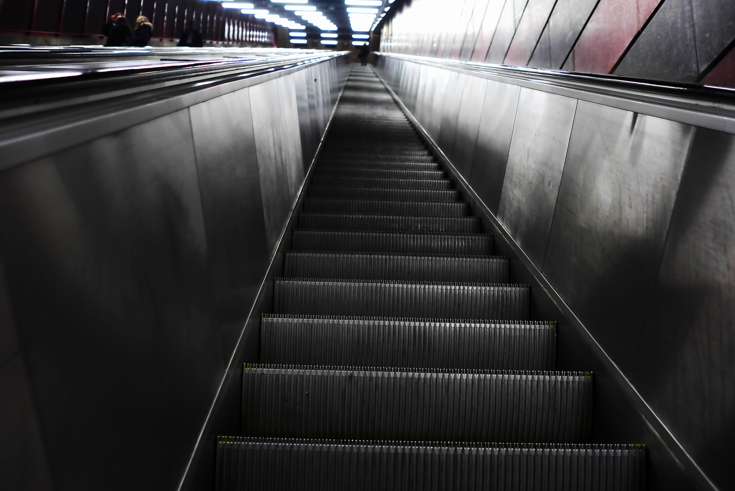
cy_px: 246
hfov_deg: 54.4
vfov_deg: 37.9
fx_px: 715
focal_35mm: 35
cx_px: 368
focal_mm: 24
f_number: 2.8
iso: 200
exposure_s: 1/13
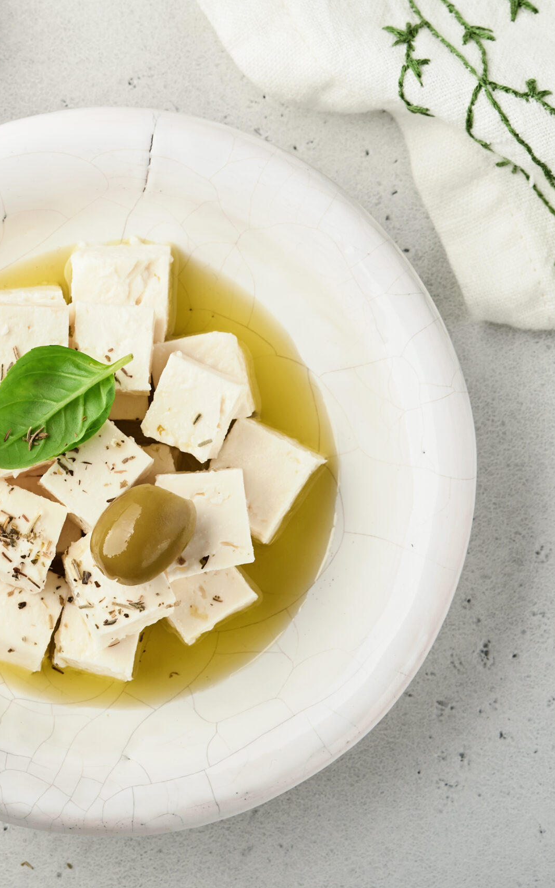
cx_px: -97
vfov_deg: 15.1
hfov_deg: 9.4
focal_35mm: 138
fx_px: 3339
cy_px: 444
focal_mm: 60
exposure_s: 1/200
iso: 160
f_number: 8
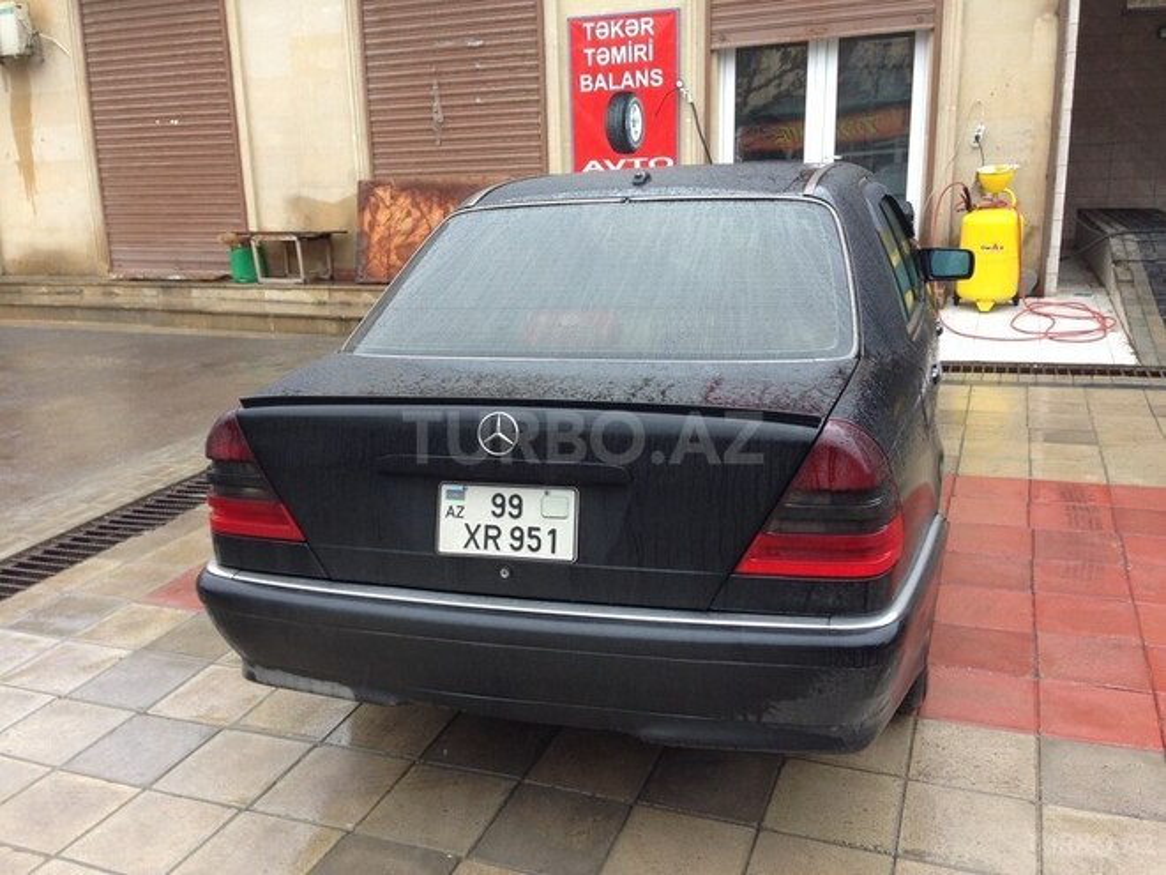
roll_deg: +0.6
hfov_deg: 55.4
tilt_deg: -12.9
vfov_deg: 42.9
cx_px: 583
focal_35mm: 33
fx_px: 1112
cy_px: 438
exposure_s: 1/120
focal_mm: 4.12
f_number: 2.4
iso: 80
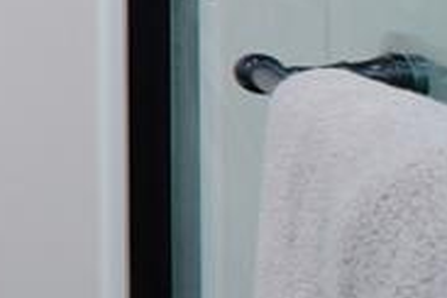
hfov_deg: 13.9
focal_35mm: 84
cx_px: -699
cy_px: -156
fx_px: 1043
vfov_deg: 15.0
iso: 640
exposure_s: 1/250
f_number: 7.1
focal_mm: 10
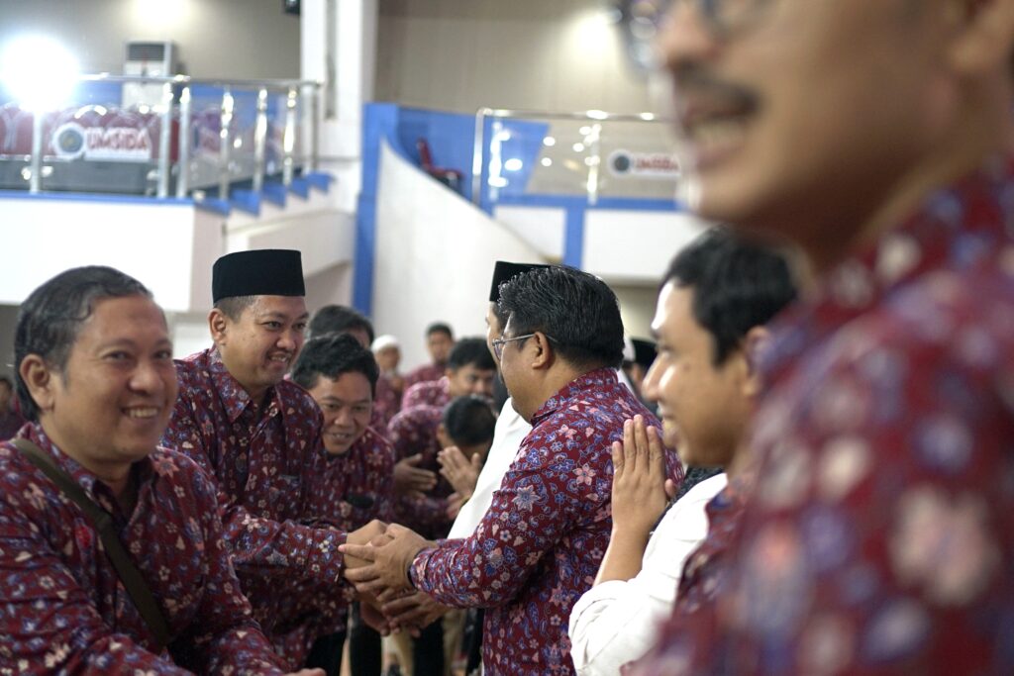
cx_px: 507
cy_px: 338
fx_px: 1465
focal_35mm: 52
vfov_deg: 26.0
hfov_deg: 38.2
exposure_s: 1/100
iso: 640
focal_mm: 35
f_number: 1.8
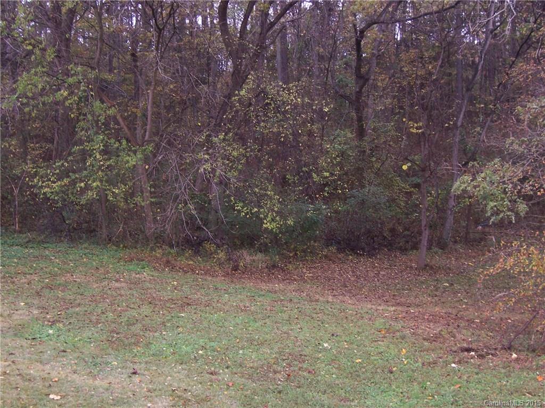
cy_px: 204
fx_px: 708
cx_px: 272
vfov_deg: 32.2
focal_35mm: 45
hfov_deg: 42.1
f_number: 3.2
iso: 160
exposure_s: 1/60
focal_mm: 7.7
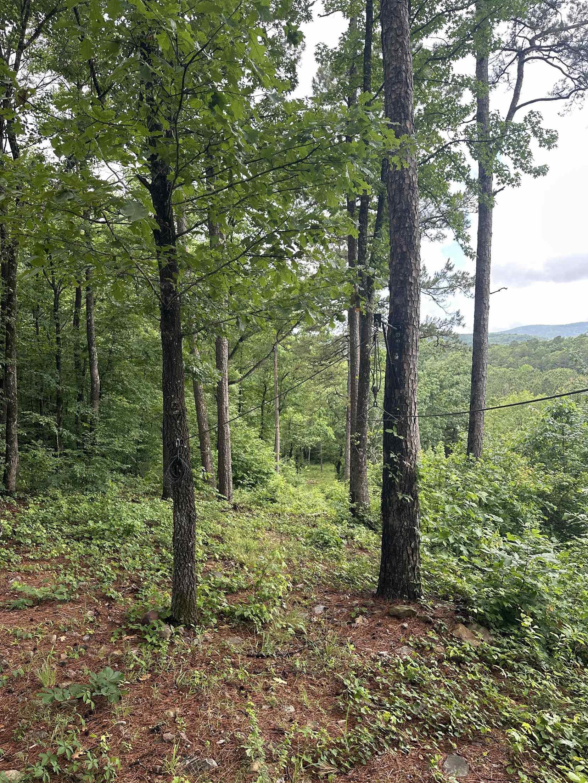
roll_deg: -0.4
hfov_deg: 54.9
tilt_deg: -3.7
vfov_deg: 69.4
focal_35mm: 25
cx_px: 289
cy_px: 400
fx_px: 566
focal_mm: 6.86
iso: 80
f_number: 1.78
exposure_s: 1/521
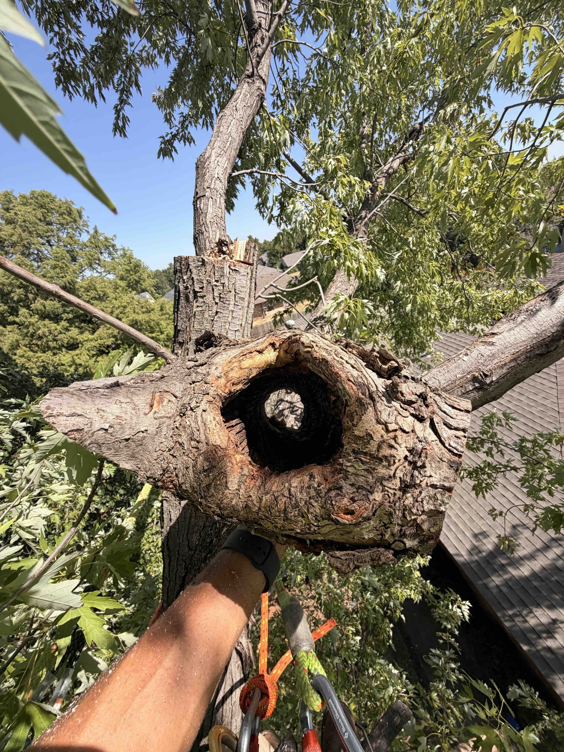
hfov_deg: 85.7
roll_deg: +17.0
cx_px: 282
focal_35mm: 14
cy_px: 376
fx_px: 304
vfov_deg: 102.1
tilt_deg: -21.5
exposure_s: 1/770
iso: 40
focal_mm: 2.22
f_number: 2.2
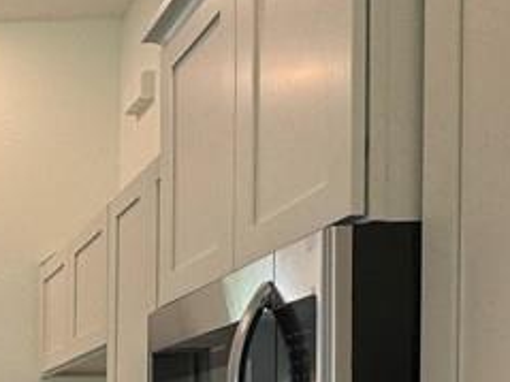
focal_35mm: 60
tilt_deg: -0.2
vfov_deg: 22.5
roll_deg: -0.7
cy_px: 455
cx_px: -235
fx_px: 884
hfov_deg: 25.2
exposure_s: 1/120
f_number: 2.2
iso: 100
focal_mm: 2.22
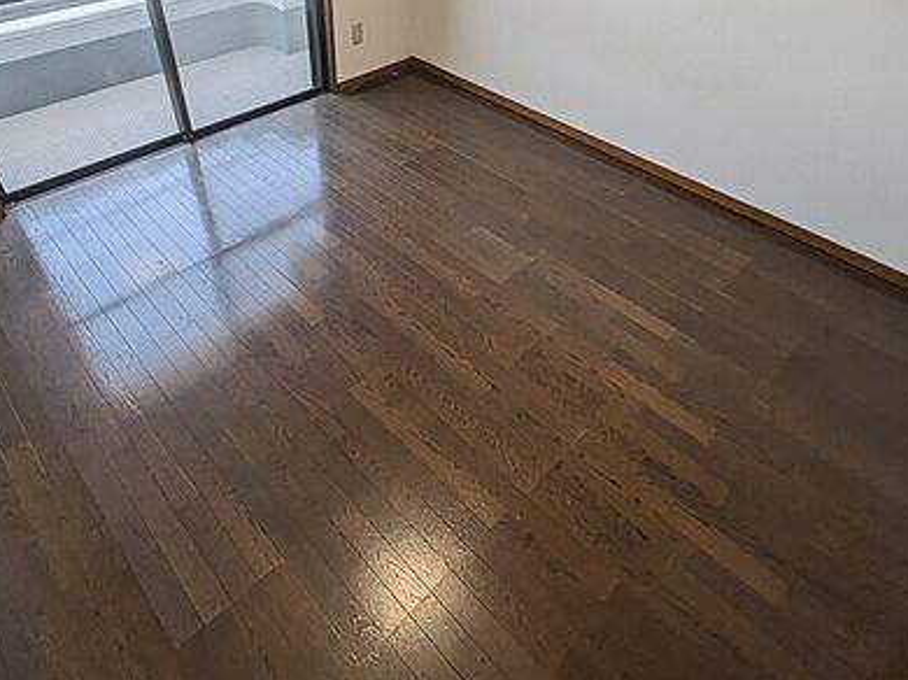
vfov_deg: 57.8
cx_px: 400
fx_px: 603
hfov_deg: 73.7
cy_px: 240
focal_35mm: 23
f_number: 2.2
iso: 49
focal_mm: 1.83
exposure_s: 1/125
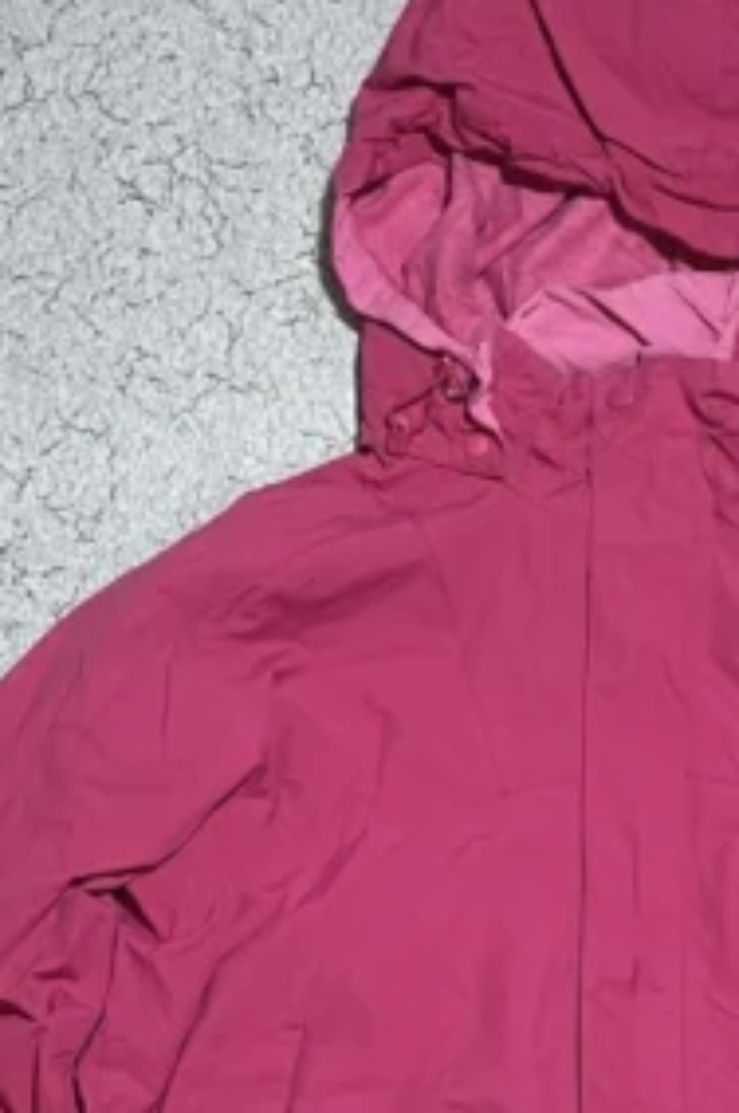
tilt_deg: -63.0
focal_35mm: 51
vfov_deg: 37.3
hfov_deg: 25.9
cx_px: 613
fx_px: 1574
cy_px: 918
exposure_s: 1/50
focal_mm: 4.2
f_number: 1.6
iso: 64
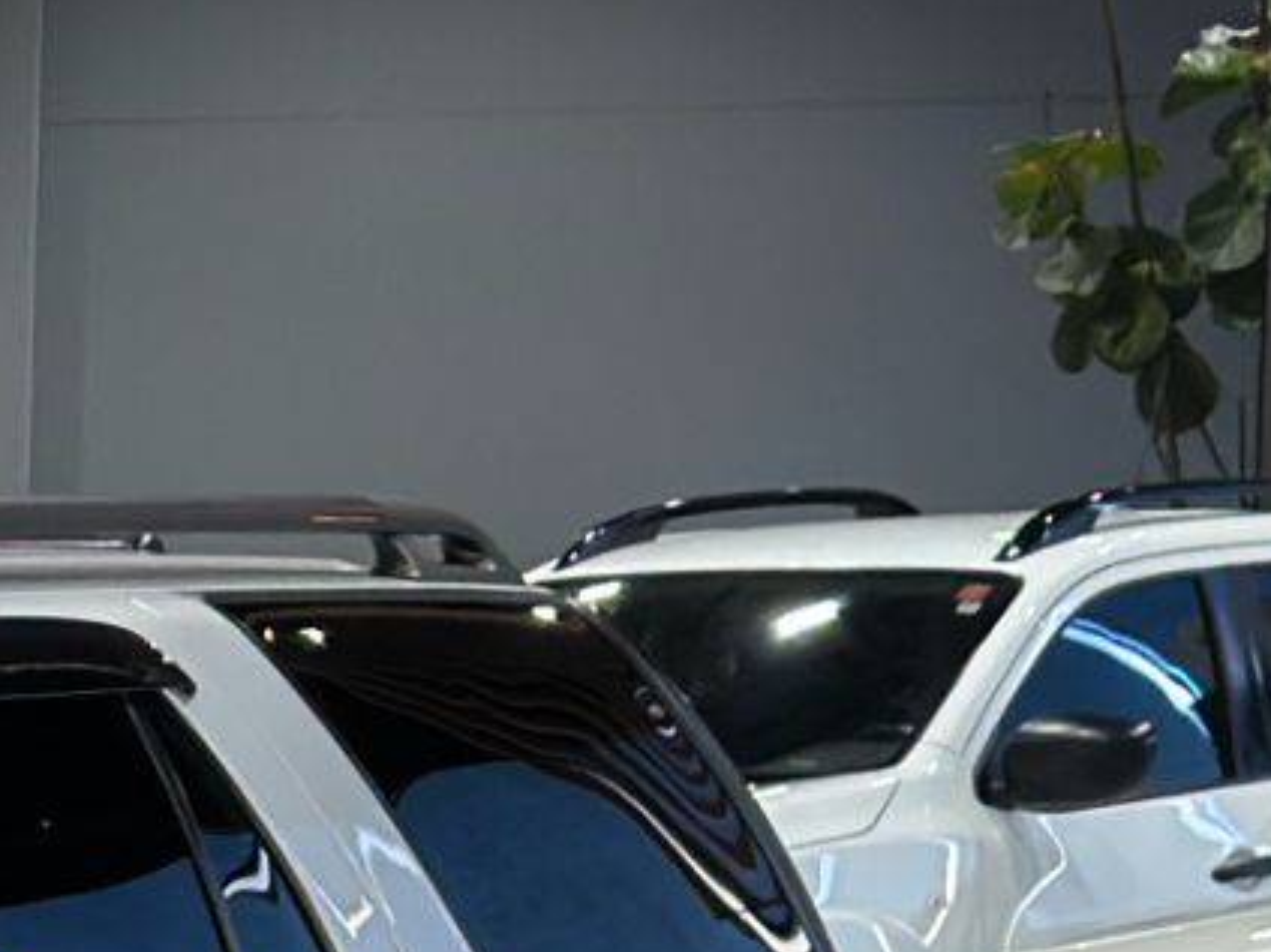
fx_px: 8002
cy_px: 1712
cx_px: -1406
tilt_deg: -7.9
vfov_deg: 6.7
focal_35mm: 218
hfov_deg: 8.5
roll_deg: +0.7
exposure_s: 1/120
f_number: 1.78
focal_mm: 6.86
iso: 125
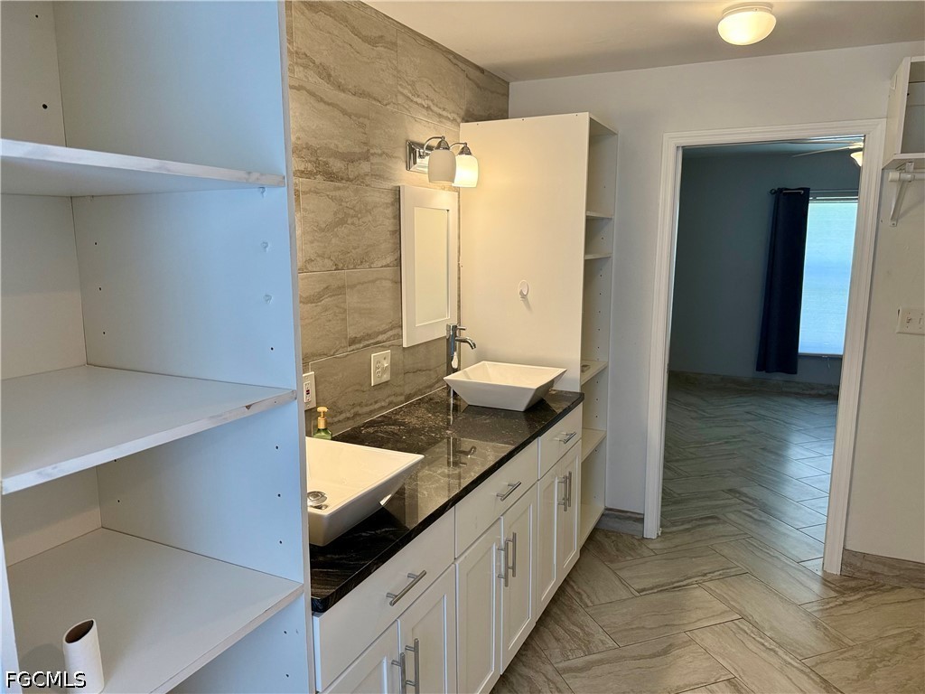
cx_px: 462
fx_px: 641
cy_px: 347
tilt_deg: -8.7
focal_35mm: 24
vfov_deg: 56.8
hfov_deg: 71.6
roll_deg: -0.4
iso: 200
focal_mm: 6.76
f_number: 1.78
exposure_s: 1/121
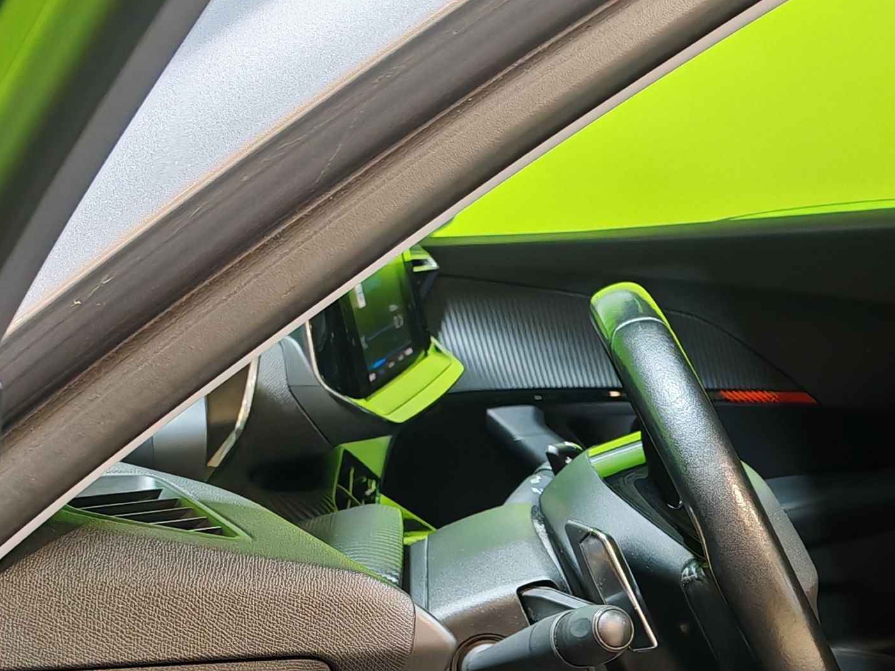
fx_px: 2043
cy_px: 700
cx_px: 1098
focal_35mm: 79
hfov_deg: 22.6
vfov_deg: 18.1
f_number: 2
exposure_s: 1/50
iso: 80
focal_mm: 6.83
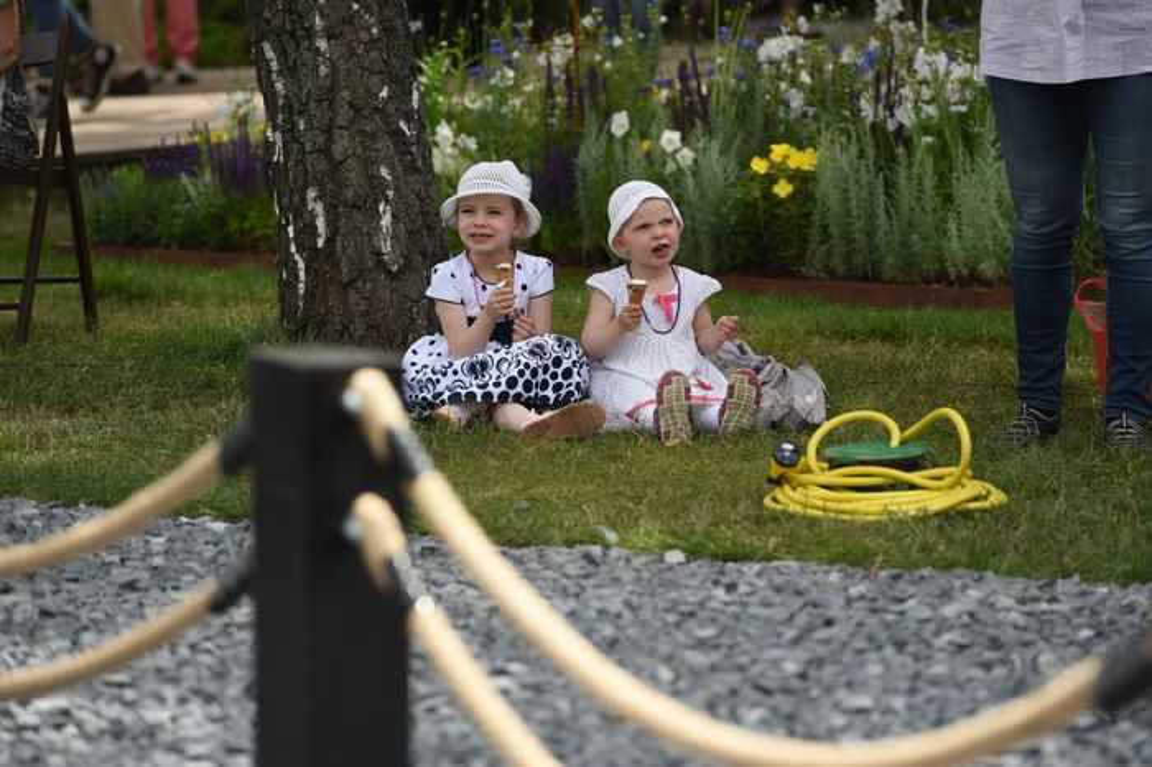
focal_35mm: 200
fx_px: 6397
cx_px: 576
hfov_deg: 10.3
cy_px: 384
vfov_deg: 6.9
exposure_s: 1/640
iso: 160
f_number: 4
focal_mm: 200
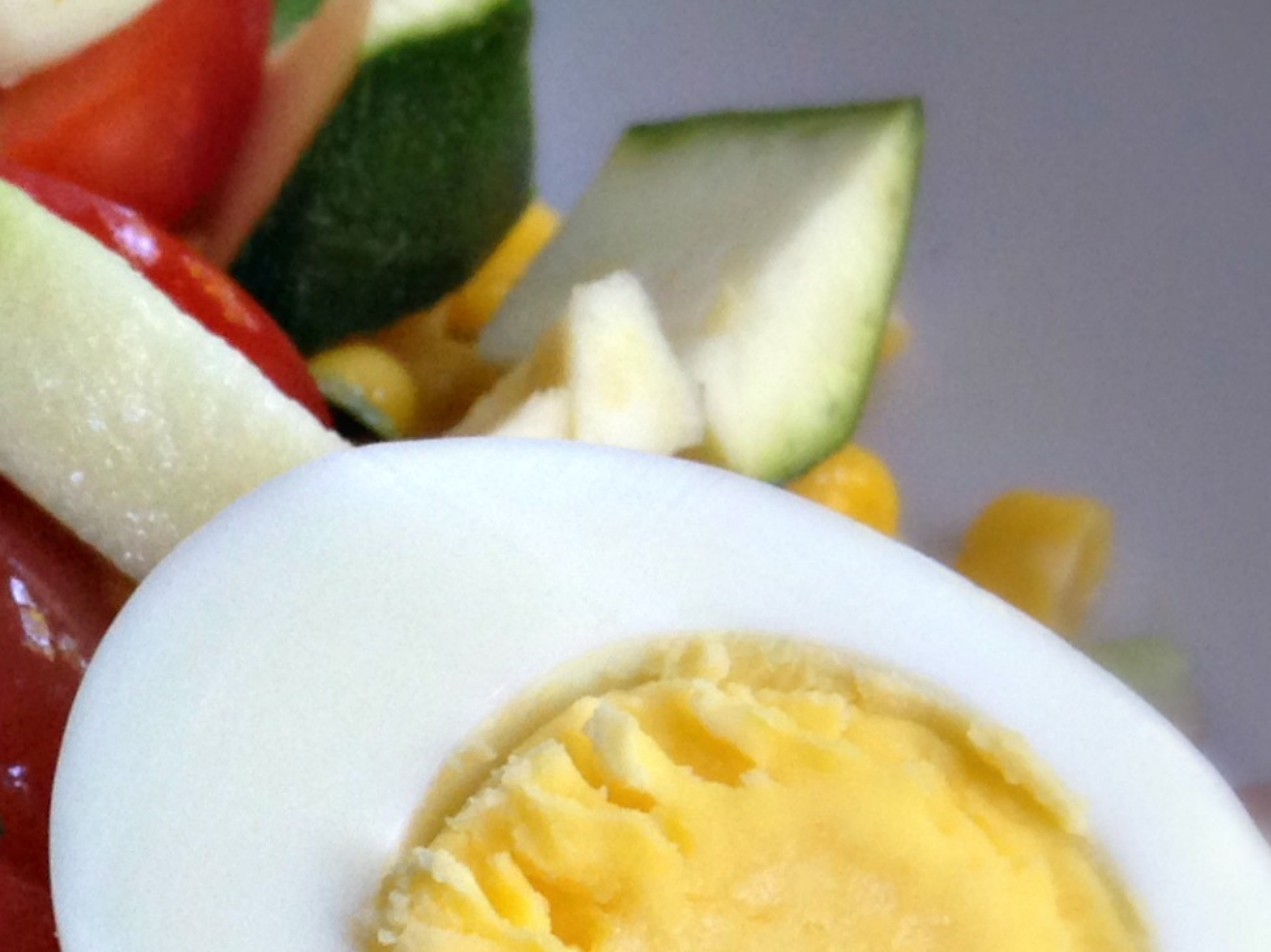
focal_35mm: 106
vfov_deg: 13.8
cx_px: -433
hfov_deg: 17.3
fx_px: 3891
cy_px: 938
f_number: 2.4
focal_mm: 4.12
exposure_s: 1/20
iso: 100
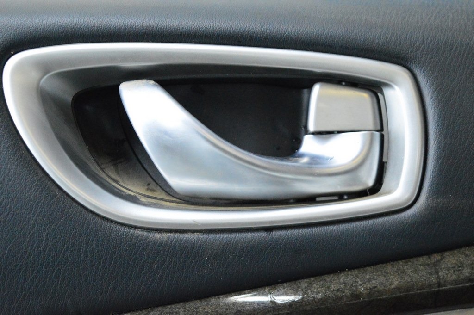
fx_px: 1085
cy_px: 158
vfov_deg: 16.5
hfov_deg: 24.6
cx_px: 237
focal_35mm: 82
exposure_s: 1/160
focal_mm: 55
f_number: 6.3
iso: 6400
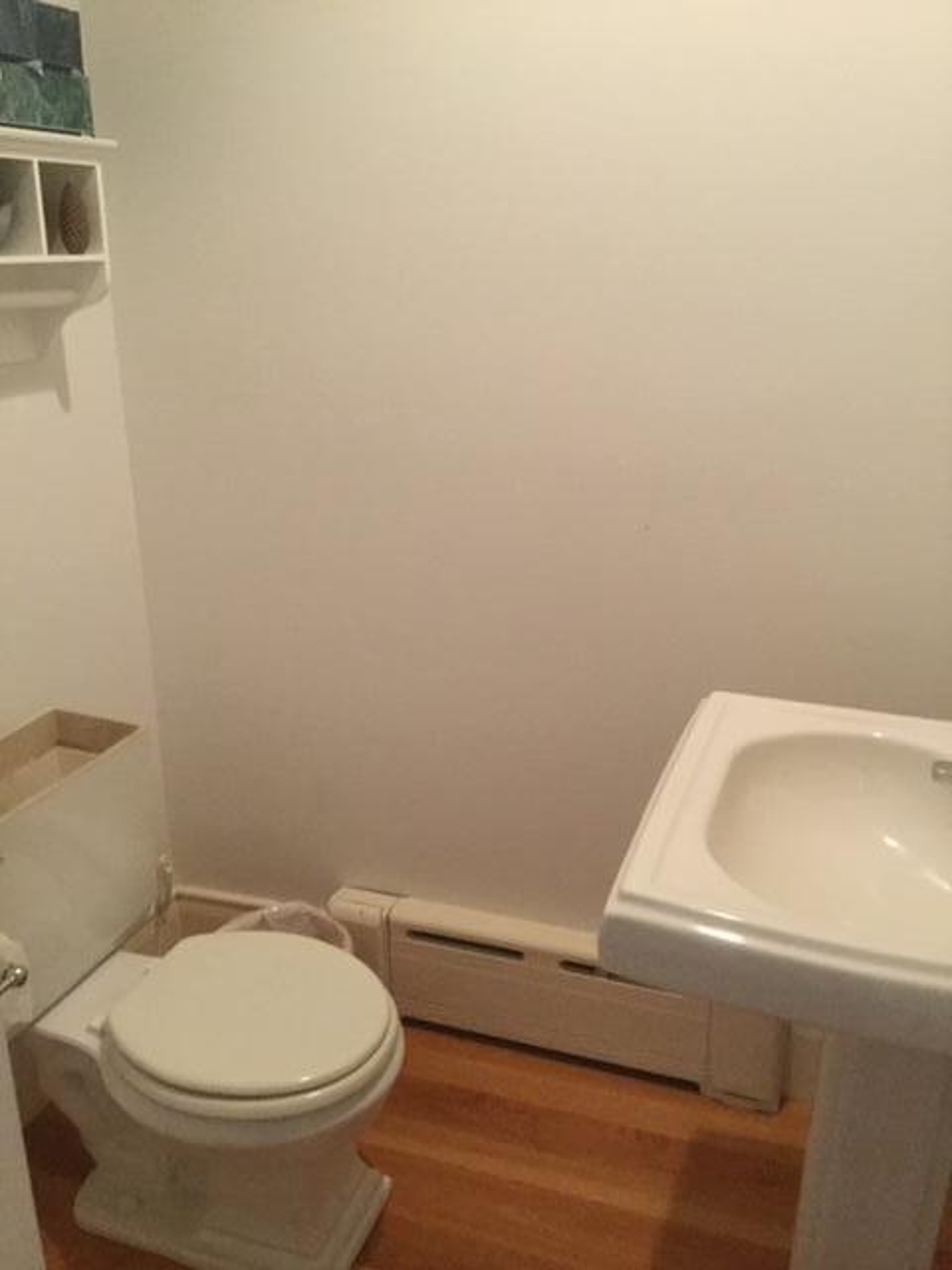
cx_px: 476
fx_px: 1137
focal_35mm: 31
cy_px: 635
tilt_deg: -18.9
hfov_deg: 45.4
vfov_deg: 58.4
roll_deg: +0.3
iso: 250
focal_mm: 3.3
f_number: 2.4
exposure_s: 1/15
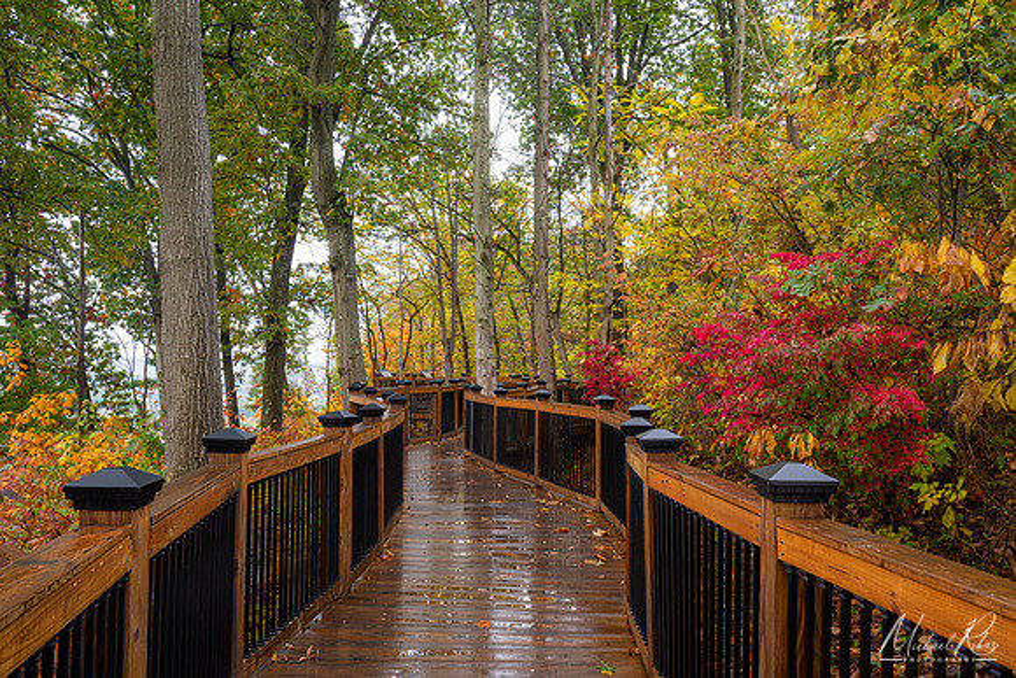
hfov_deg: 60.3
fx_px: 875
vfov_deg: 42.3
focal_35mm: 31
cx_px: 508
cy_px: 339
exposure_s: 1/1.43
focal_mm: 31
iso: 100
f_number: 13
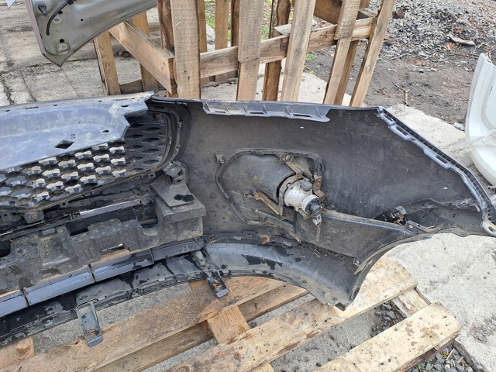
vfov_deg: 54.9
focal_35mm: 25
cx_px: 248
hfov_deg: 69.4
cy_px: 186
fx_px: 358
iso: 32
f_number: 1.8
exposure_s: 1/204
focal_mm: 4.65
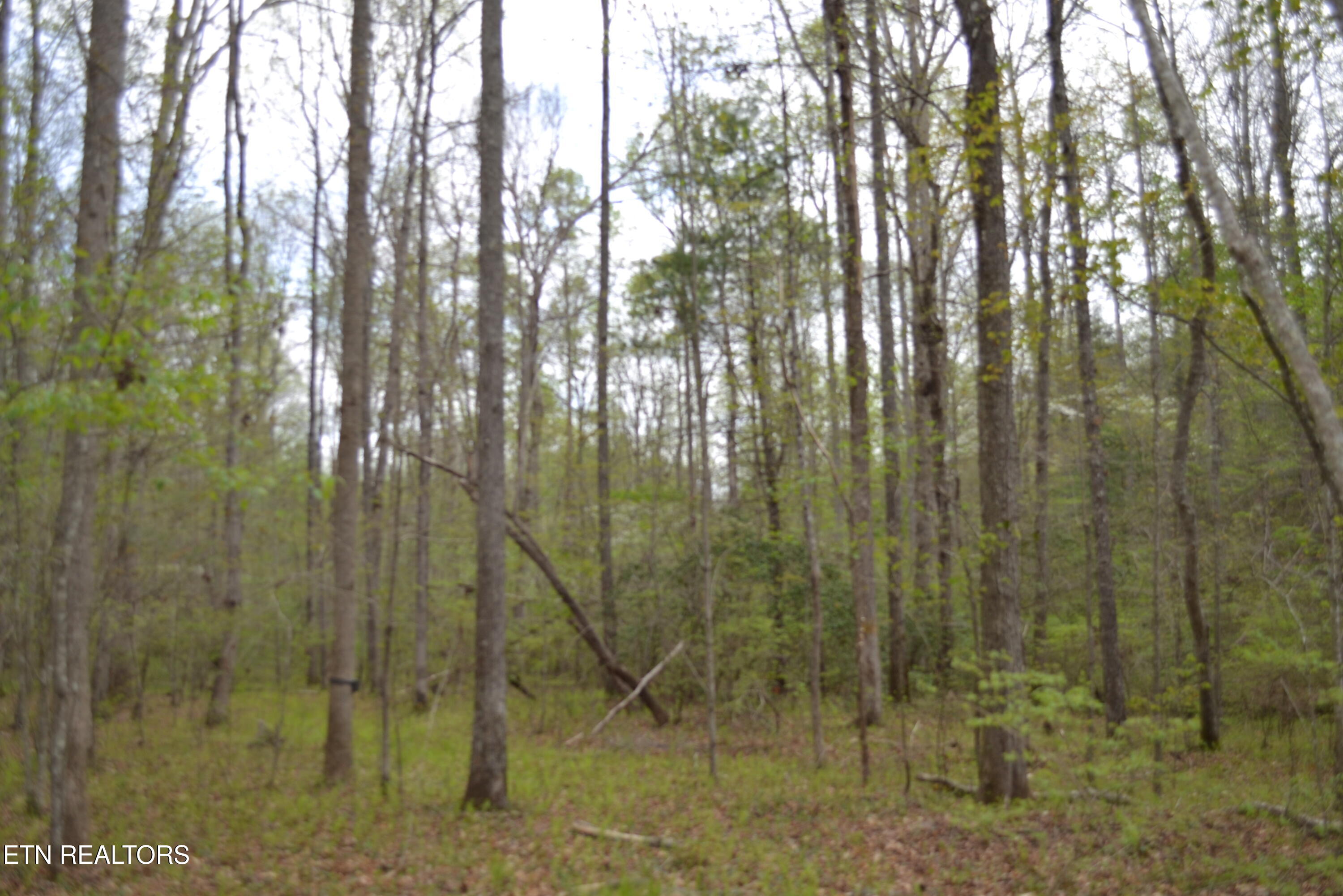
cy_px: 448
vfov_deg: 40.0
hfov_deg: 57.2
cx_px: 672
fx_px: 1231
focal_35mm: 33
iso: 100
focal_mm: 22
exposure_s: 1/200
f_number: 4.5
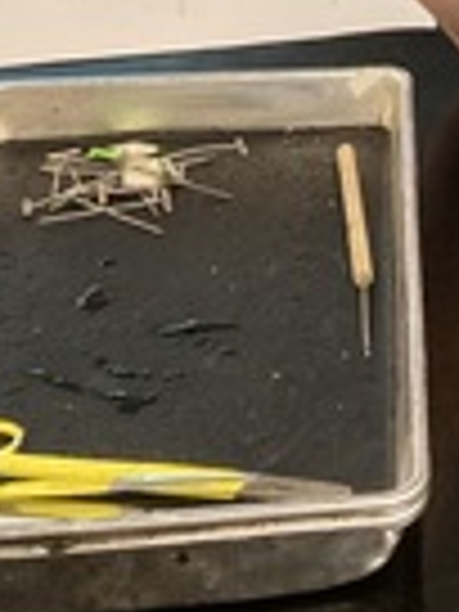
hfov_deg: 13.5
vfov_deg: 16.3
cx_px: 695
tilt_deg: -9.2
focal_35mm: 103
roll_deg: -3.4
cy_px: -454
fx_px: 1821
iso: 250
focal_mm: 3.99
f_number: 1.8
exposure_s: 1/60
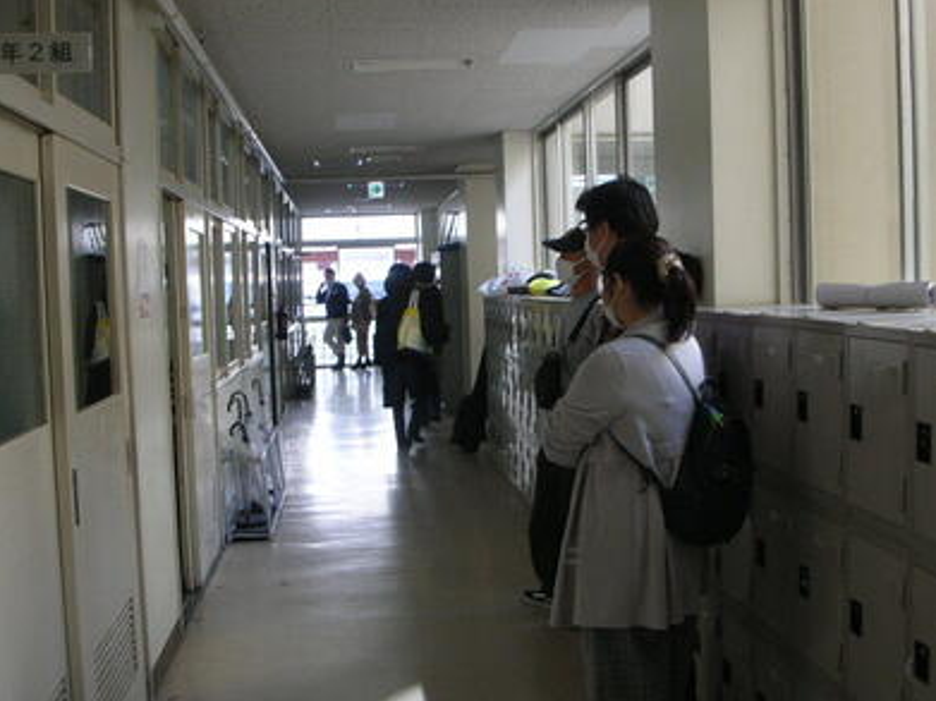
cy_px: 352
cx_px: 474
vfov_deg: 33.6
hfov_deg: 43.9
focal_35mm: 43
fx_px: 1162
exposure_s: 1/45.1
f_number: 3
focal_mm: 7.1
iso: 50
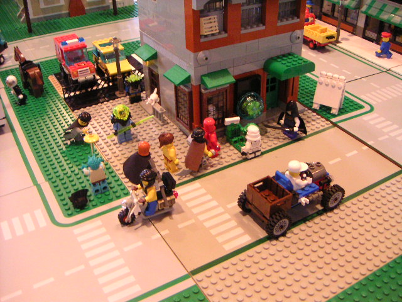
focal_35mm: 37
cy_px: 151
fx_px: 430
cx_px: 201
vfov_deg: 38.7
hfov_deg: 50.1
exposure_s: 1/15
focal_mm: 4.8
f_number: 2.8
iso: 400
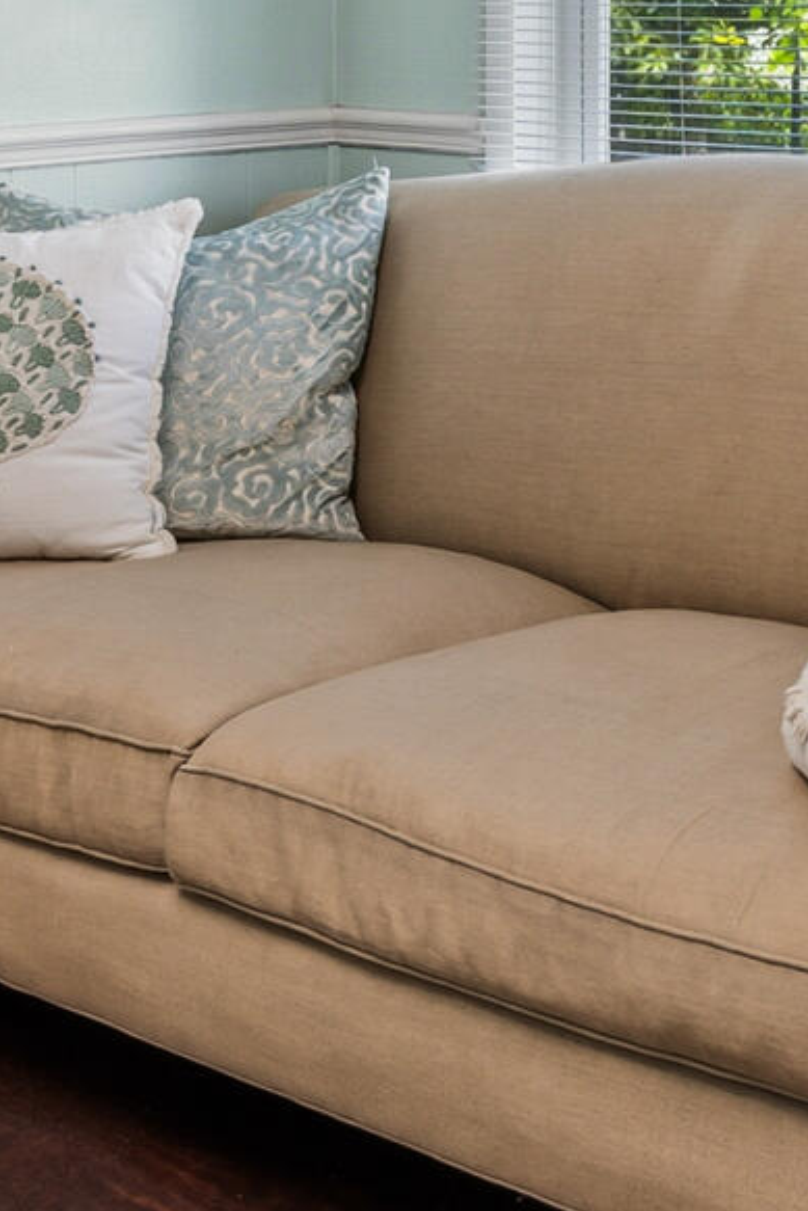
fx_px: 2019
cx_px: 964
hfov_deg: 21.1
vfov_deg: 30.7
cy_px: -32
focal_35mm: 60
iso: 250
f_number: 9
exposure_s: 1/2
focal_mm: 14
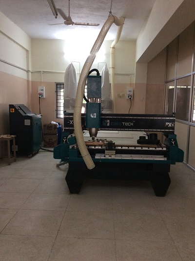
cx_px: 98
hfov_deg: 44.1
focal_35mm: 32
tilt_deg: -7.2
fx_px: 241
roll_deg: -1.7
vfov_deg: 56.9
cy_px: 130
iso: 100
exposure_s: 1/25
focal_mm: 3.3
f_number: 2.4
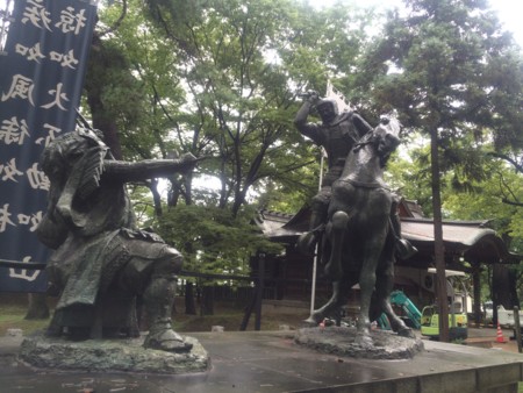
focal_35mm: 29
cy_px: 196
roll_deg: -1.9
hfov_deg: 61.6
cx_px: 262
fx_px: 438
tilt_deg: +8.9
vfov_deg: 48.3
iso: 40
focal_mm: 4.15
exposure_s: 1/120
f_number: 2.2
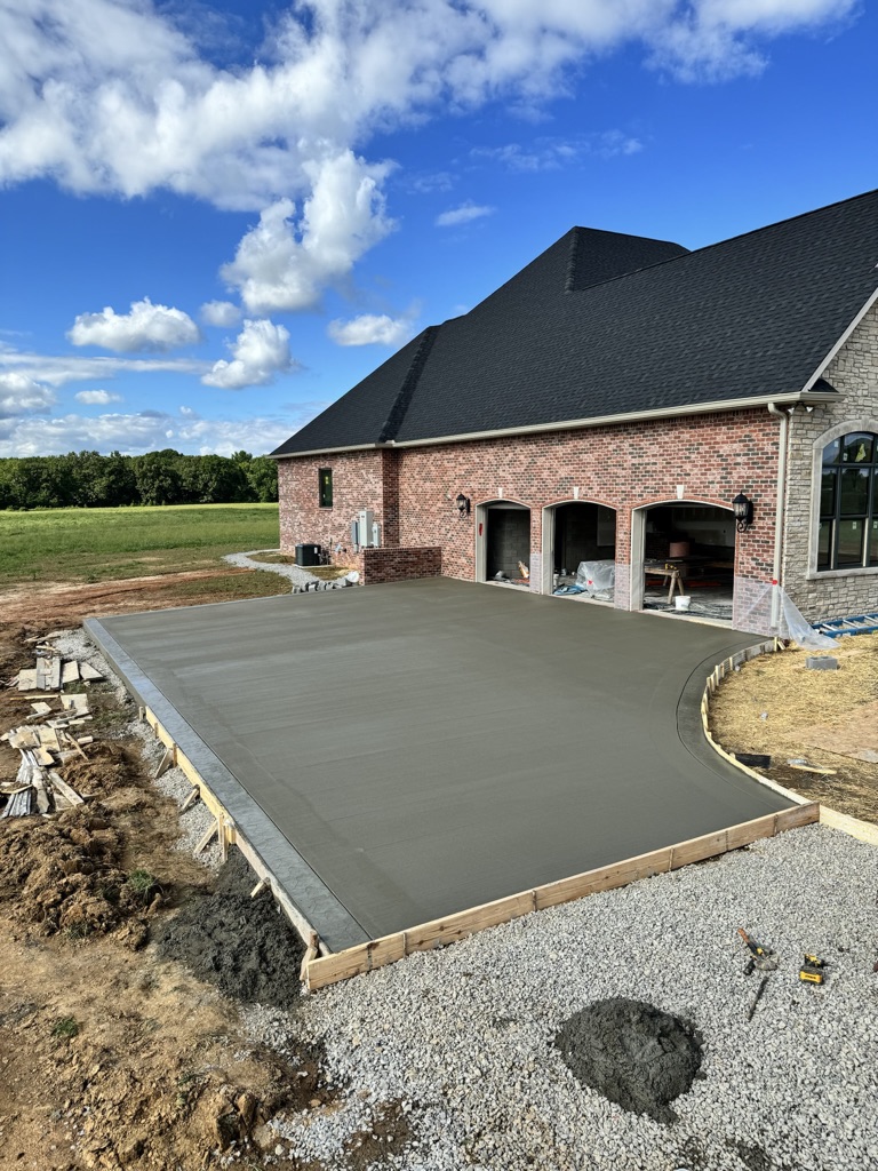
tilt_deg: -8.0
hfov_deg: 56.8
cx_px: 439
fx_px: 812
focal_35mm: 24
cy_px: 586
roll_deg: +0.1
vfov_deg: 71.6
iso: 80
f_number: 1.78
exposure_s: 1/3413
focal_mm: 6.76
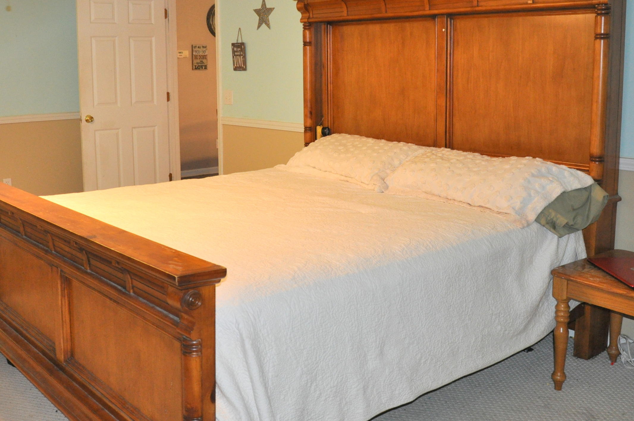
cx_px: 280
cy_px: 162
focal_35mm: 38
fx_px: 668
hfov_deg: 50.6
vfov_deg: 34.8
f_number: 3.5
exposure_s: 1/80
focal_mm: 18
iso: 800
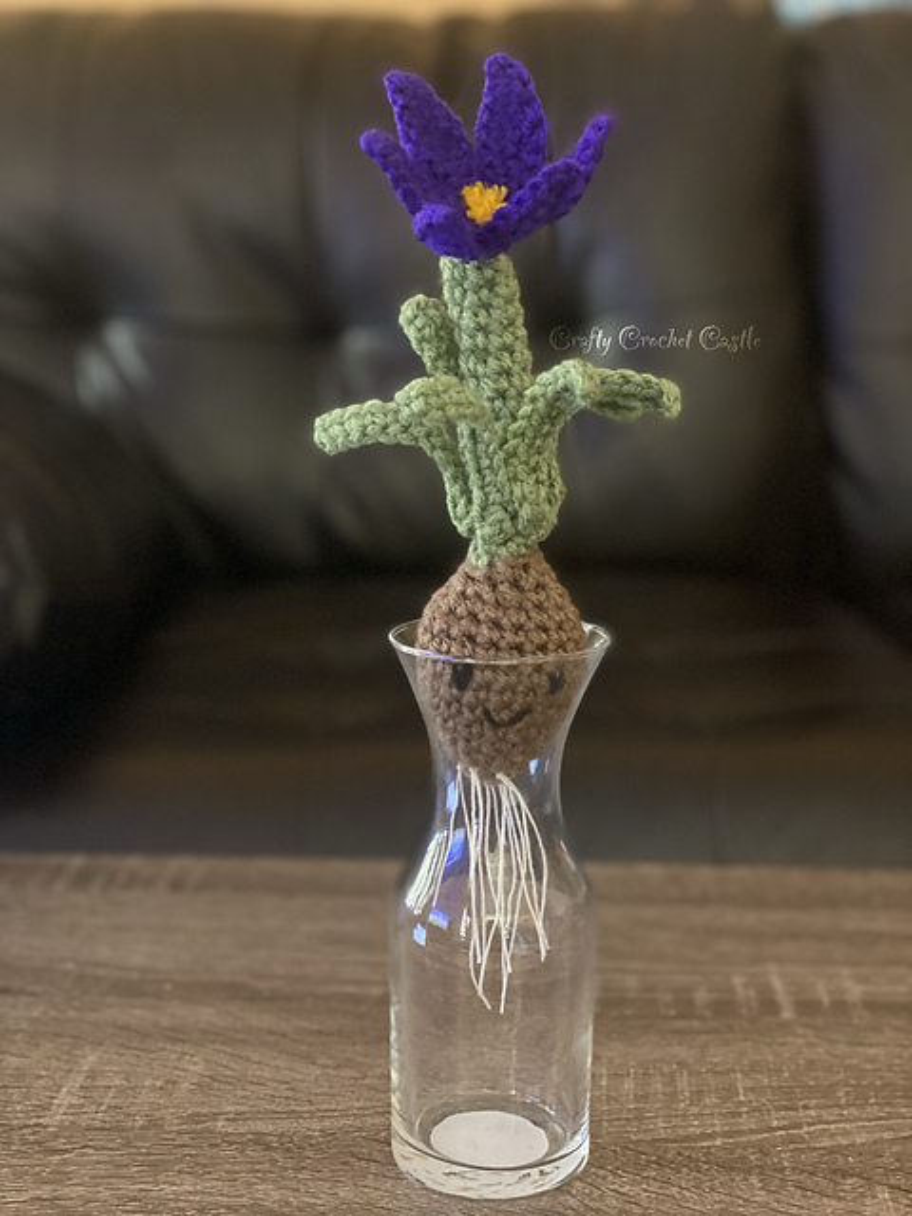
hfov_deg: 28.0
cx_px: 456
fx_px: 1827
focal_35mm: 52
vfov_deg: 36.8
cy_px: 608
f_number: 2
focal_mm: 6
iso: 200
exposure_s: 1/40
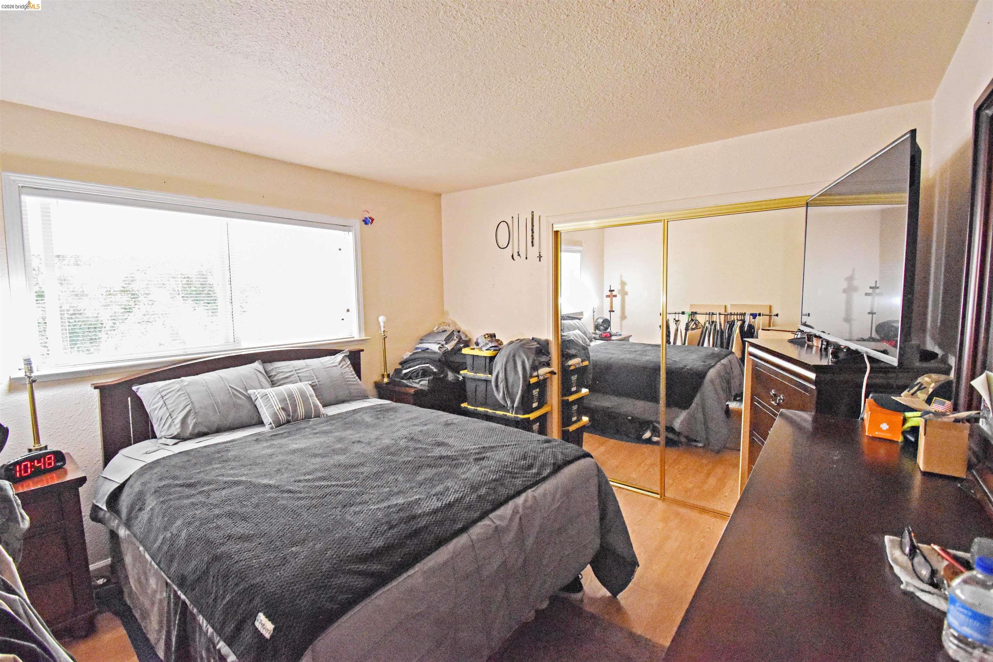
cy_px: 331
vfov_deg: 77.3
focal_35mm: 15
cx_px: 496
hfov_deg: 100.4
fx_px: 414
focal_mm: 10
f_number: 4.5
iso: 4500
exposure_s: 1/100
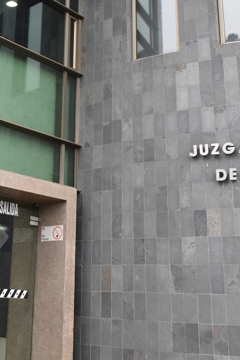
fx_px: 559
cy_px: 83
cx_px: 50
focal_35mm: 56
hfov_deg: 23.9
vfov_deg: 34.7
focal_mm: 18
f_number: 9
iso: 3200
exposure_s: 1/320
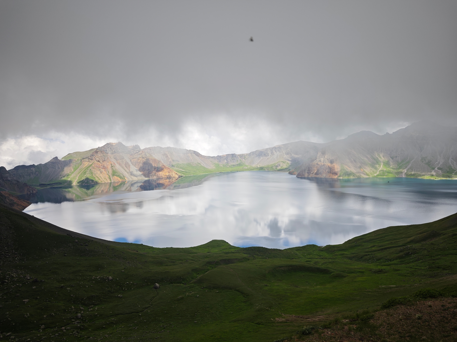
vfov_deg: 58.9
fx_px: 304
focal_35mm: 23
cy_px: 171
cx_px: 228
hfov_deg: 73.9
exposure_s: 1/1553
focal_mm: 6.55
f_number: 1.62
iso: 50
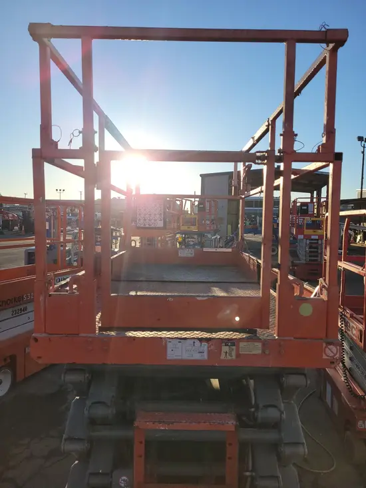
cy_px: 244
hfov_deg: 53.1
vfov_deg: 67.3
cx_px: 183
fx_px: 366
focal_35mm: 26
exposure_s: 1/2116
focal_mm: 5.4
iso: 40
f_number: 1.8
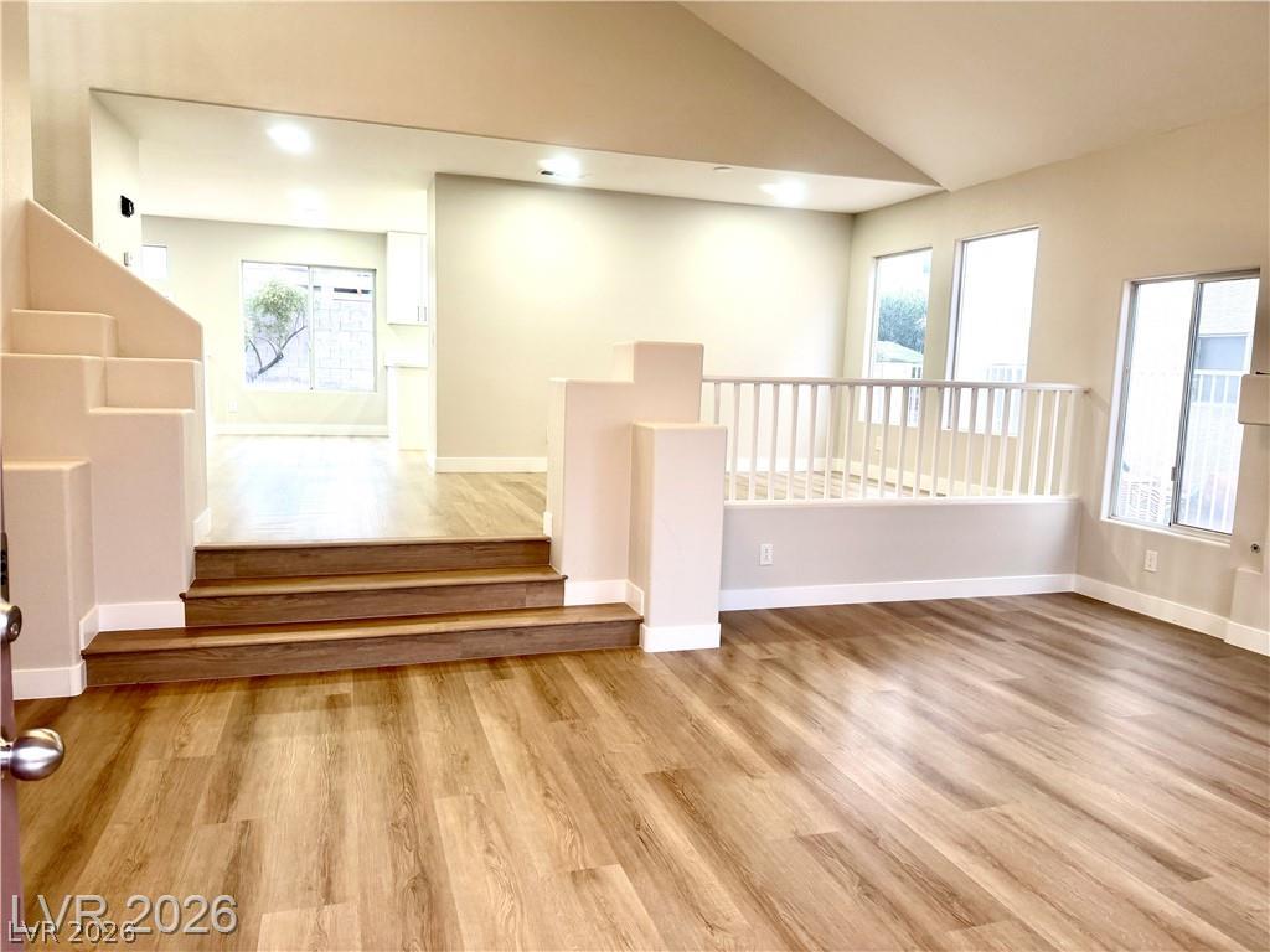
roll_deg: -1.9
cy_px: 476
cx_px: 635
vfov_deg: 56.8
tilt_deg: -8.0
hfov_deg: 71.6
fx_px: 881
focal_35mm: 24
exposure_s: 1/121
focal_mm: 6.76
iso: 160
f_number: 1.78
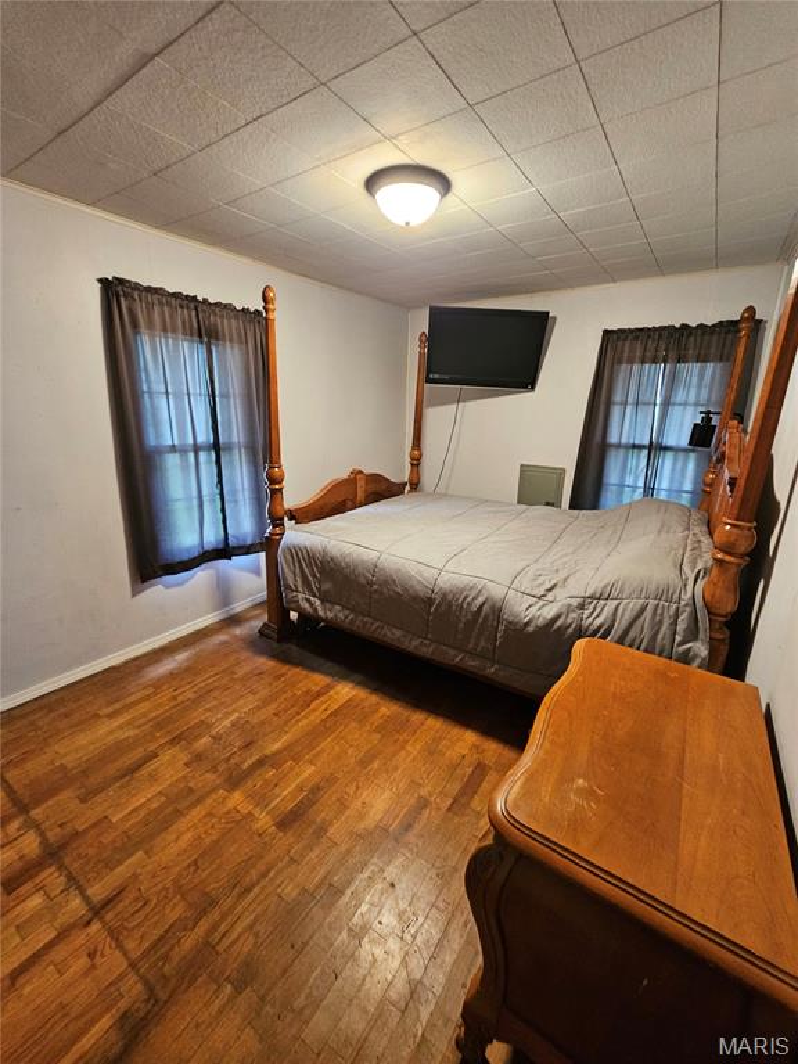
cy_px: 532
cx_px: 399
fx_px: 400
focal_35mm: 13
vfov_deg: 106.2
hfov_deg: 89.9
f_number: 2.2
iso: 500
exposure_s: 1/30
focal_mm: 2.2
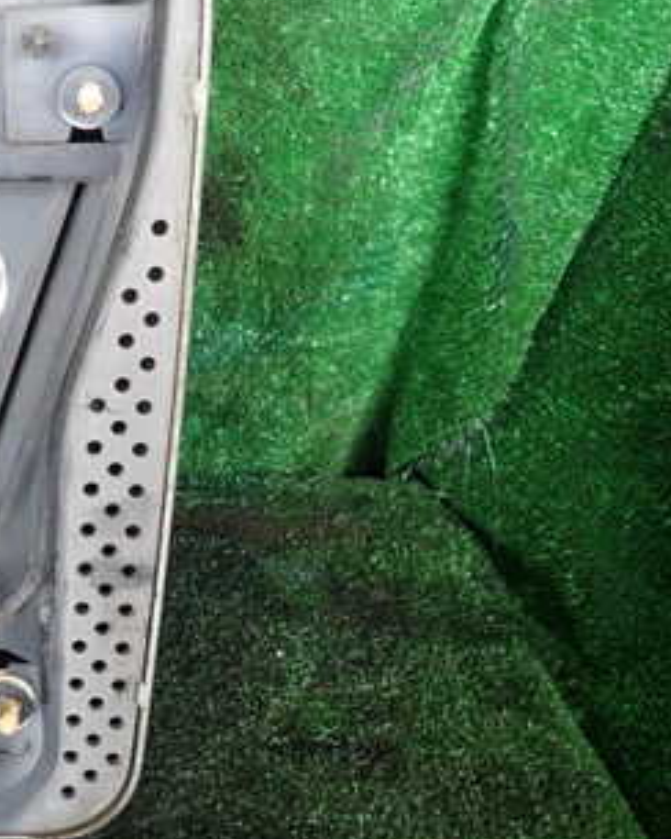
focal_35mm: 48
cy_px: 333
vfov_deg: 38.6
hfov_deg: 29.0
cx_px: -33
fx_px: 1192
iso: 160
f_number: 2
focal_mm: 4.5
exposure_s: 1/60
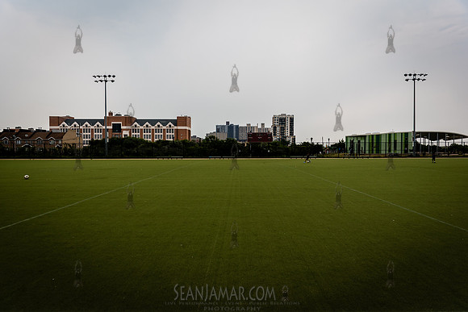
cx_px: 234
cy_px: 156
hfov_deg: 72.9
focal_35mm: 24
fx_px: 317
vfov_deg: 52.5
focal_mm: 24
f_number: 4
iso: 250
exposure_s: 1/2500
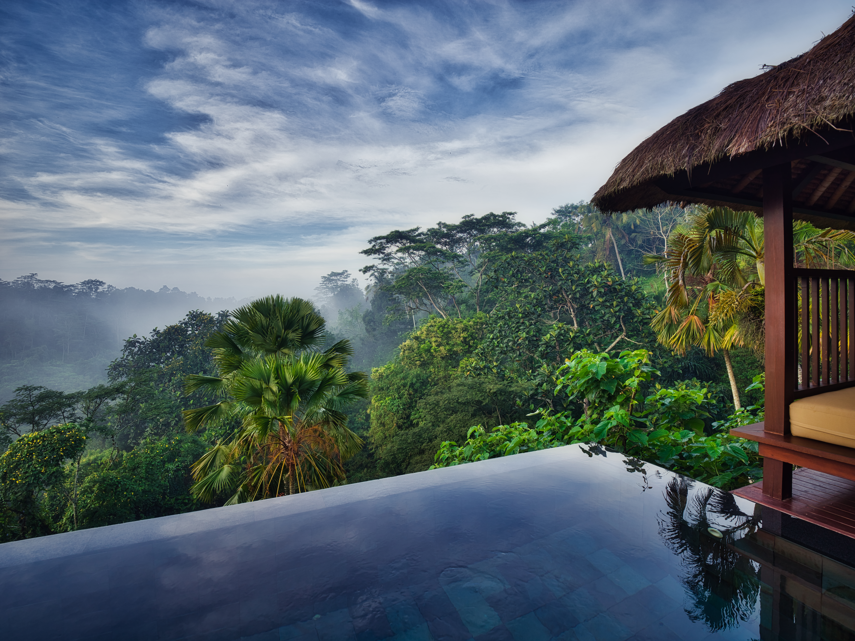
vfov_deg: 74.7
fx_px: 420
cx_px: 428
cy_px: 320
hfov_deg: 91.0
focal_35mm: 17
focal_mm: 21
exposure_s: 1/125
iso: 100
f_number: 6.8
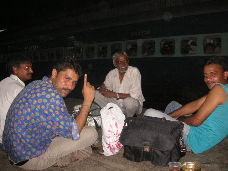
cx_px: 114
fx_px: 244
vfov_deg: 38.7
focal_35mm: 37
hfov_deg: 50.1
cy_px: 86
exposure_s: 1/45
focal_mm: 6.1
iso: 160
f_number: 2.8
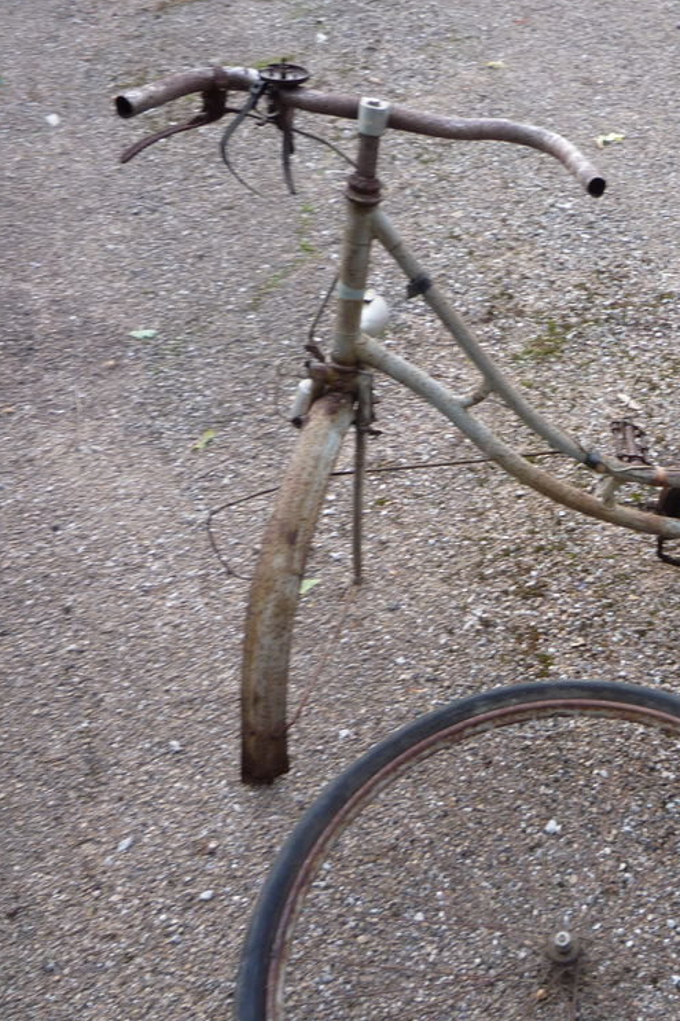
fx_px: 1190
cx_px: 675
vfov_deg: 46.4
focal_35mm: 42
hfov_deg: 29.8
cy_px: 510
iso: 100
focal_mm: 5.2
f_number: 3.3
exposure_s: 1/30
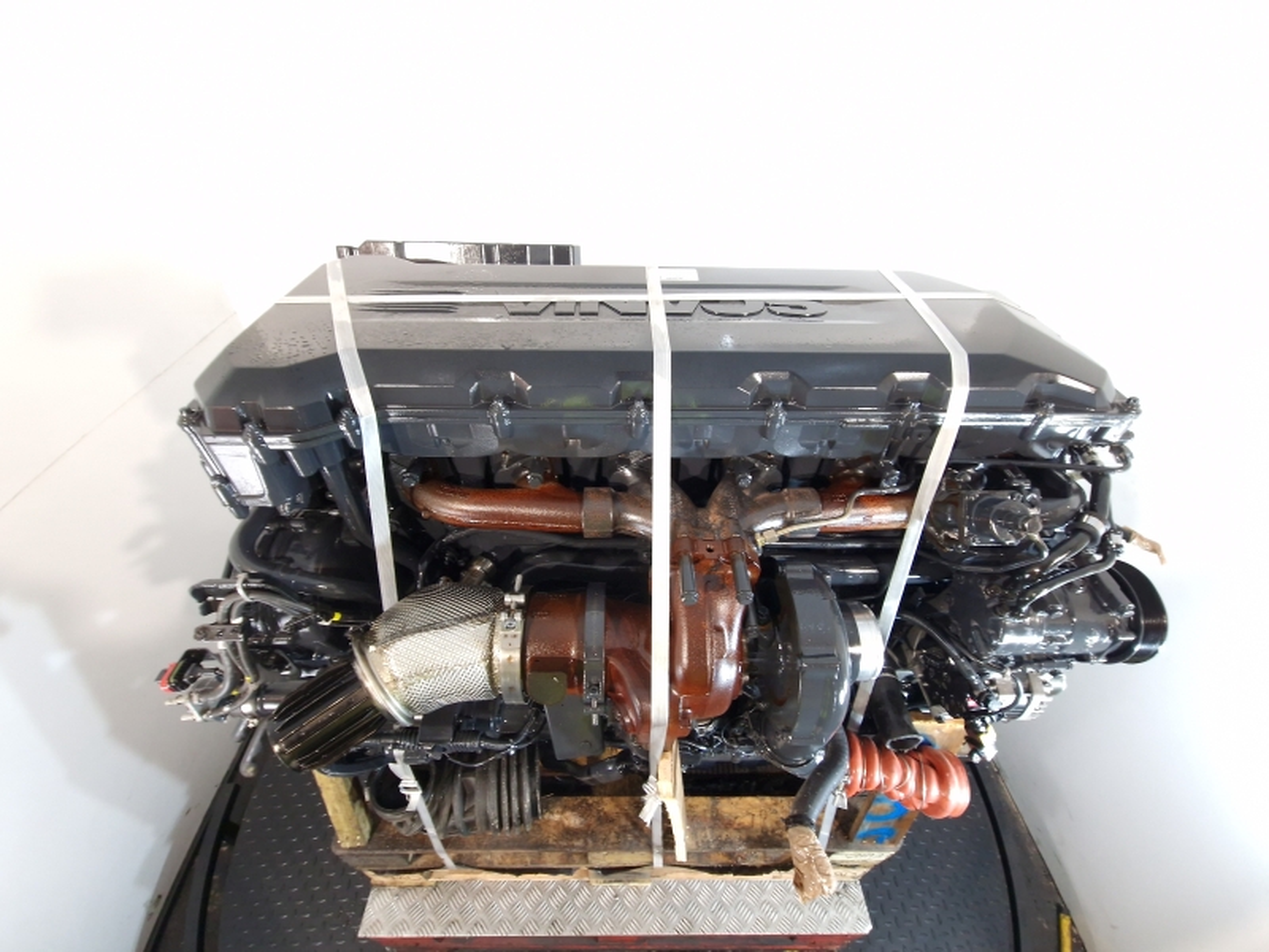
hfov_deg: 106.2
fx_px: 477
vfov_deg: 89.9
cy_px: 476
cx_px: 634
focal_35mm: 13
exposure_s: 1/25
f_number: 2.2
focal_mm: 2.2
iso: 160
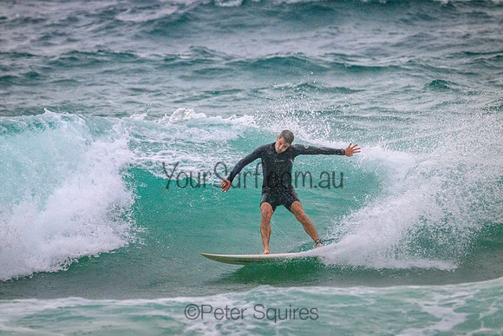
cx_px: 252
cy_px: 168
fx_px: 8385
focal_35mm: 600
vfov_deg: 2.3
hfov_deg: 3.4
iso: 8000
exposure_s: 1/2000
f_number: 11
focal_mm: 600
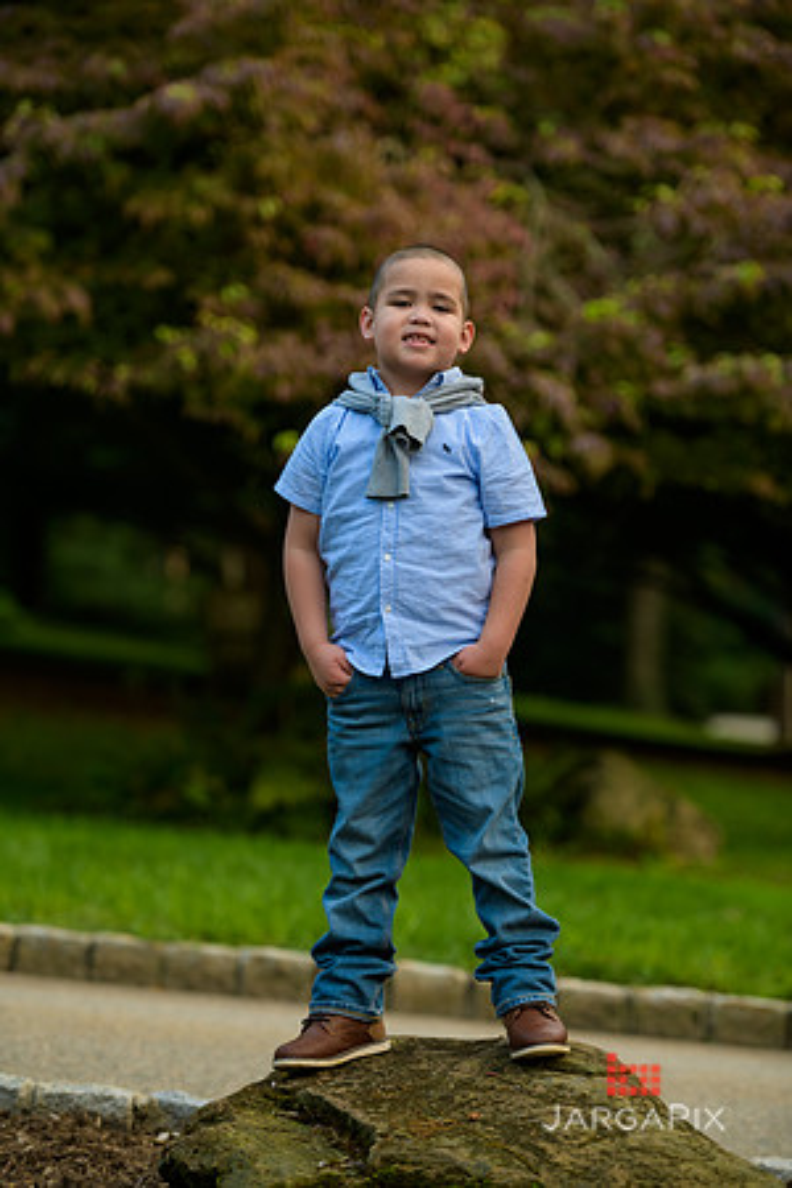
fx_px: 4125
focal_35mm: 125
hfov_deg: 11.0
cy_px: 594
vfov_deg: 16.4
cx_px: 396
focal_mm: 125
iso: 200
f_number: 3.2
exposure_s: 1/250
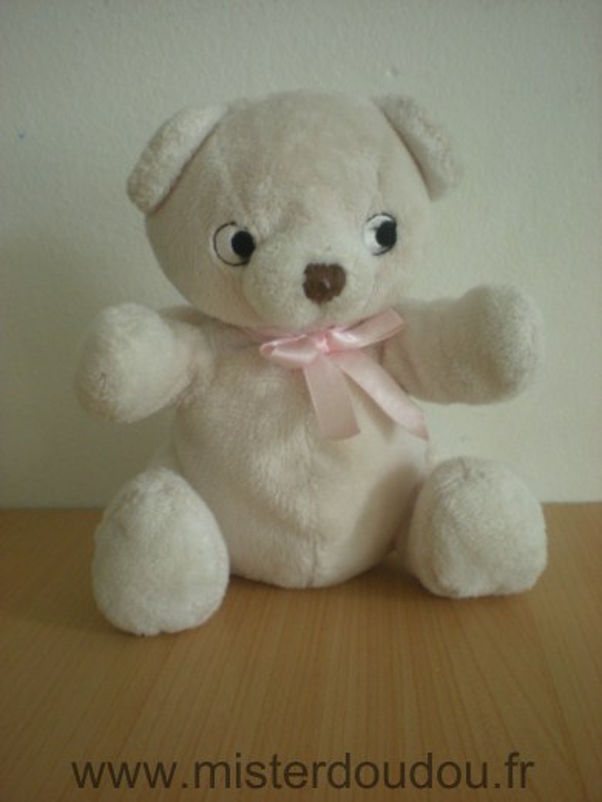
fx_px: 881
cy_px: 401
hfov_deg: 37.7
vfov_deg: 49.0
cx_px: 301
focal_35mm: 38
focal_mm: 6.3
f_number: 3.1
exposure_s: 1/23
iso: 200
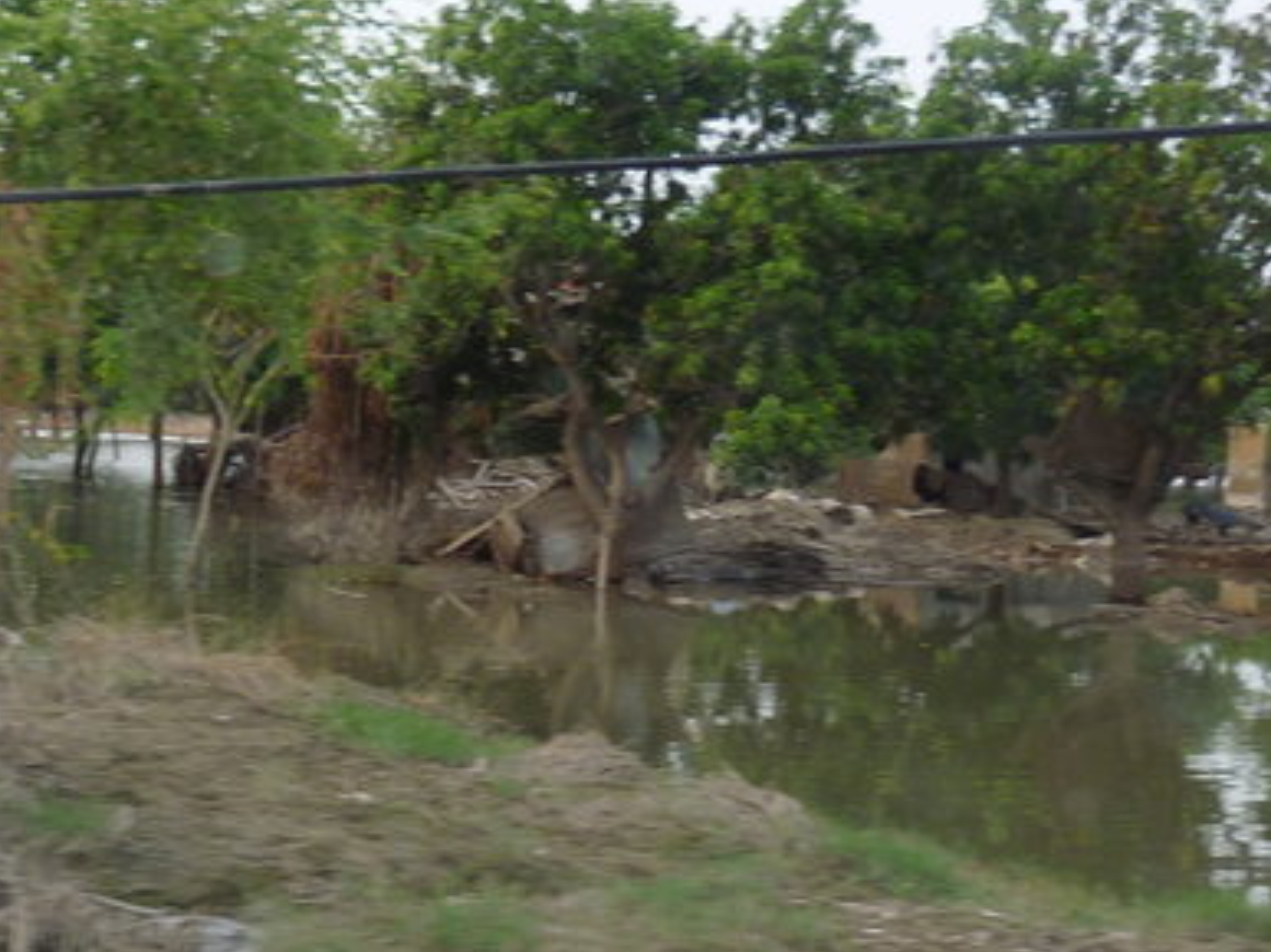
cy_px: 565
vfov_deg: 18.0
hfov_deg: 23.8
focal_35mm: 82
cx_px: 499
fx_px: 3010
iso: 100
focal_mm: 5.5
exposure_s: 1/160
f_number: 2.8
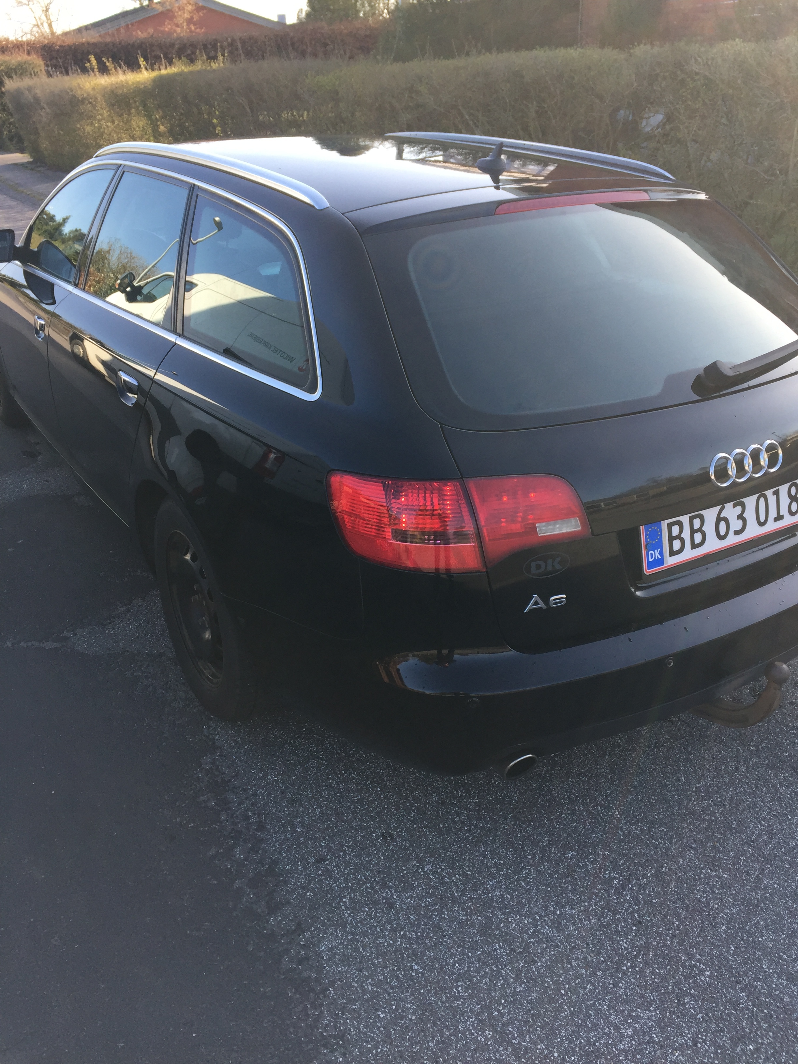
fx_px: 891
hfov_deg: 48.2
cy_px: 532
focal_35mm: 29
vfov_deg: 61.7
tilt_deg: -26.6
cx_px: 399
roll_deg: +2.8
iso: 32
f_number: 2.2
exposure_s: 1/370
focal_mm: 4.15
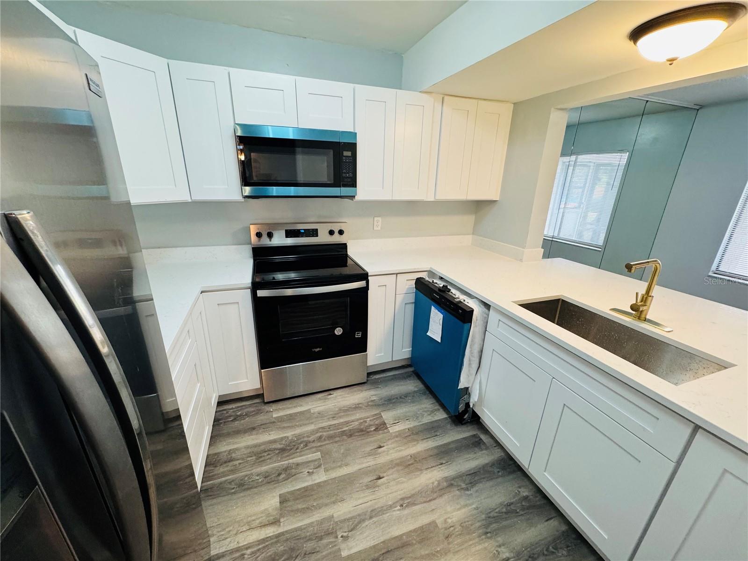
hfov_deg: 102.1
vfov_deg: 85.7
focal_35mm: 14
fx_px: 303
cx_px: 374
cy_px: 280
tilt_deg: -18.9
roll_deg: -1.9
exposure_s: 1/120
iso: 250
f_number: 2.2
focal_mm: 2.22
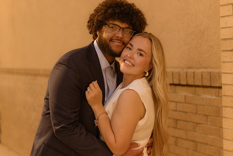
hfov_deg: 36.1
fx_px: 357
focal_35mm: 55
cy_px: 78
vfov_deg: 24.6
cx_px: 115
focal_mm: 50
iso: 1000
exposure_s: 1/125
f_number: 1.4
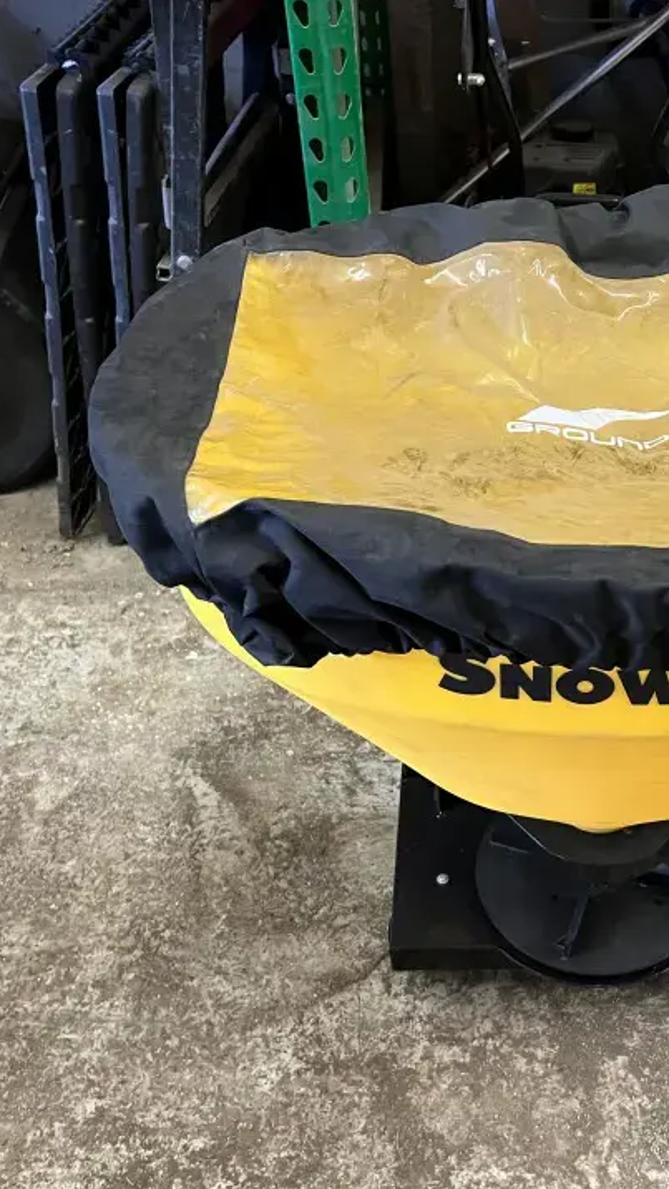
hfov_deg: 30.8
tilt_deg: -43.6
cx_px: 480
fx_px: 1198
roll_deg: -0.2
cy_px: 594
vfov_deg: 52.8
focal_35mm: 38
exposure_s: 1/60
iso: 400
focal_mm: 5.7
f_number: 1.5
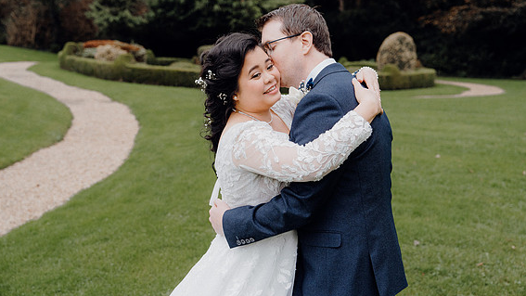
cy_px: 129
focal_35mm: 45
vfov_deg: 26.5
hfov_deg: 45.5
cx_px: 264
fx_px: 628
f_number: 3.5
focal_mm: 42
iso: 800
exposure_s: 1/160
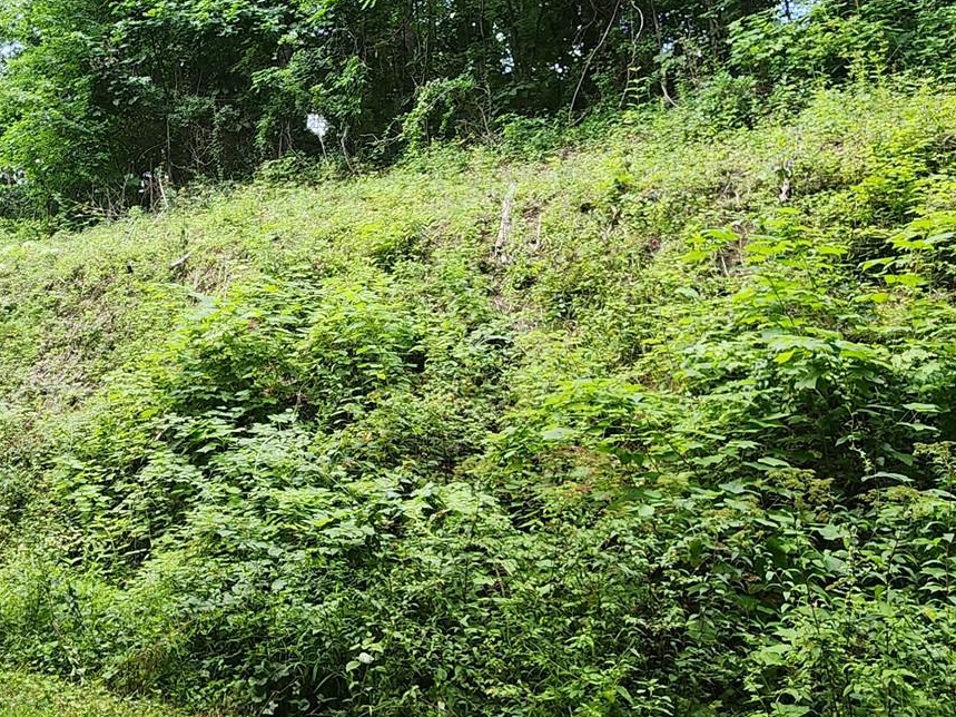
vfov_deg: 45.2
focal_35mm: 31
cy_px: 287
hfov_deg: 57.5
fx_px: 856
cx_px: 349
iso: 64
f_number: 2.2
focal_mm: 2.2
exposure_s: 1/120
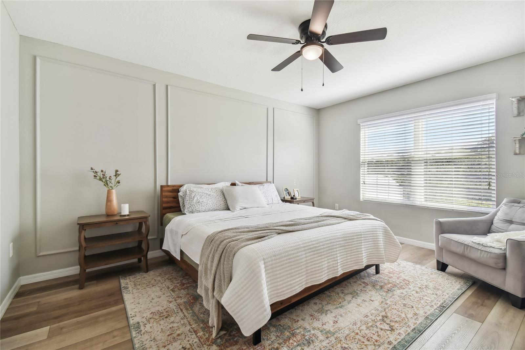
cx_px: 262
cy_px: 175
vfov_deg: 77.3
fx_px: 219
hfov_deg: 100.4
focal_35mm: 15
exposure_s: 1/20
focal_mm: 10
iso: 100
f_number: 7.1
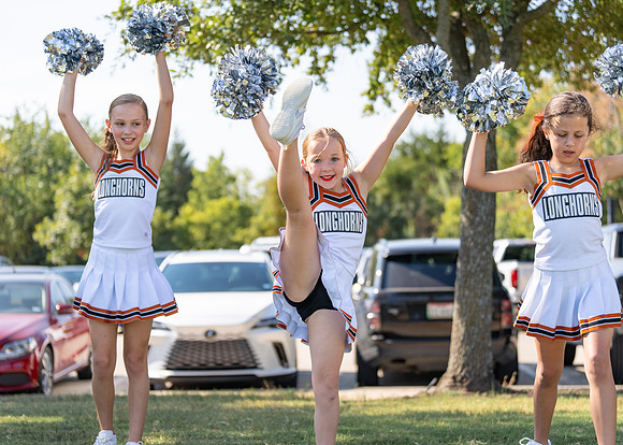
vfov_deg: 19.2
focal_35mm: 74
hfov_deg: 26.7
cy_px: 222
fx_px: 1314
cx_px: 312
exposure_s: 1/2500
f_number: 2.8
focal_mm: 70
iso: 160
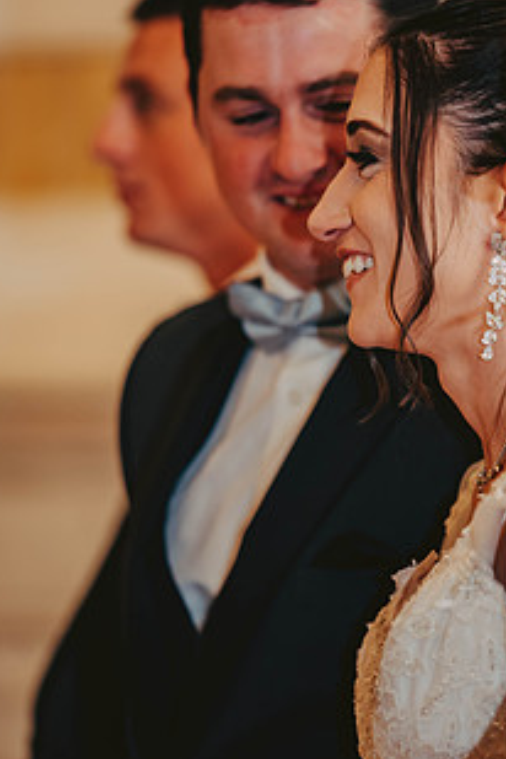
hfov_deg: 4.7
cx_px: 332
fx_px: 6135
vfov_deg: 7.1
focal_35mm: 291
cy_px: 307
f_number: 2.8
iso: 800
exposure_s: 1/80
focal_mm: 200
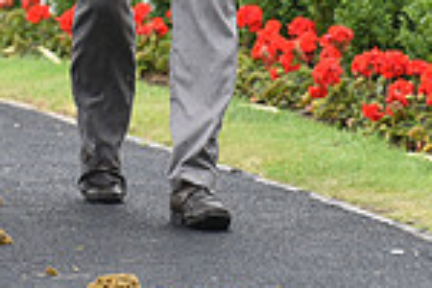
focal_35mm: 775
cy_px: -226
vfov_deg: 1.8
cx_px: -72
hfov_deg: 2.7
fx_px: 9299
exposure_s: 1/800
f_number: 5
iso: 1000
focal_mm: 200
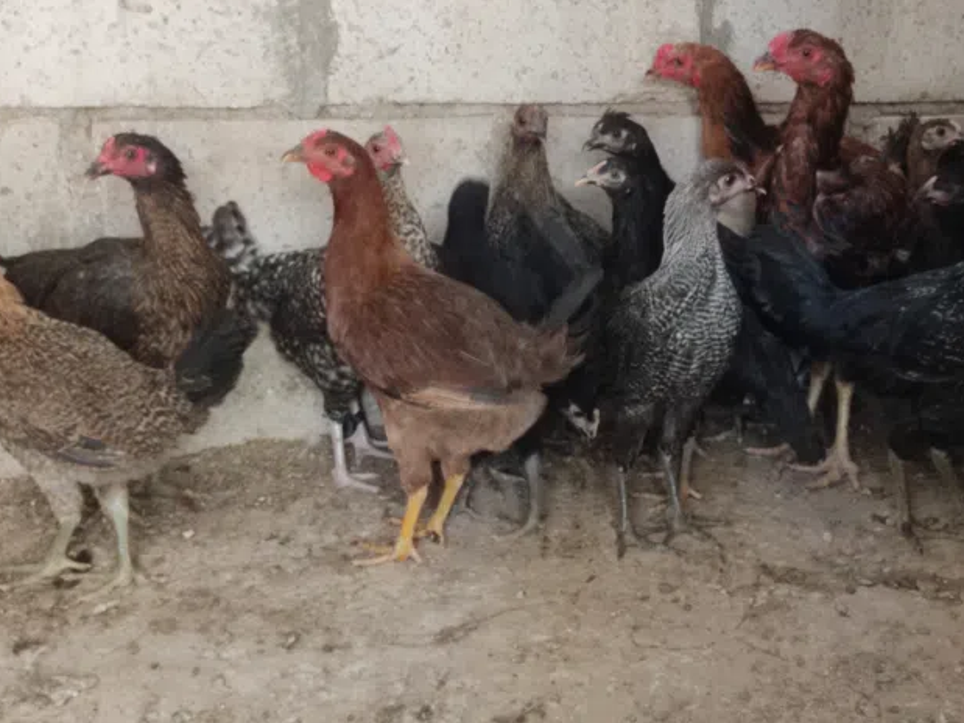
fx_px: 1197
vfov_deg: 33.6
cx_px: 662
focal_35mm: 43
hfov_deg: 43.1
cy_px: 349
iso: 1021
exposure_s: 1/25
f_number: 1.79
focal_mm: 4.74
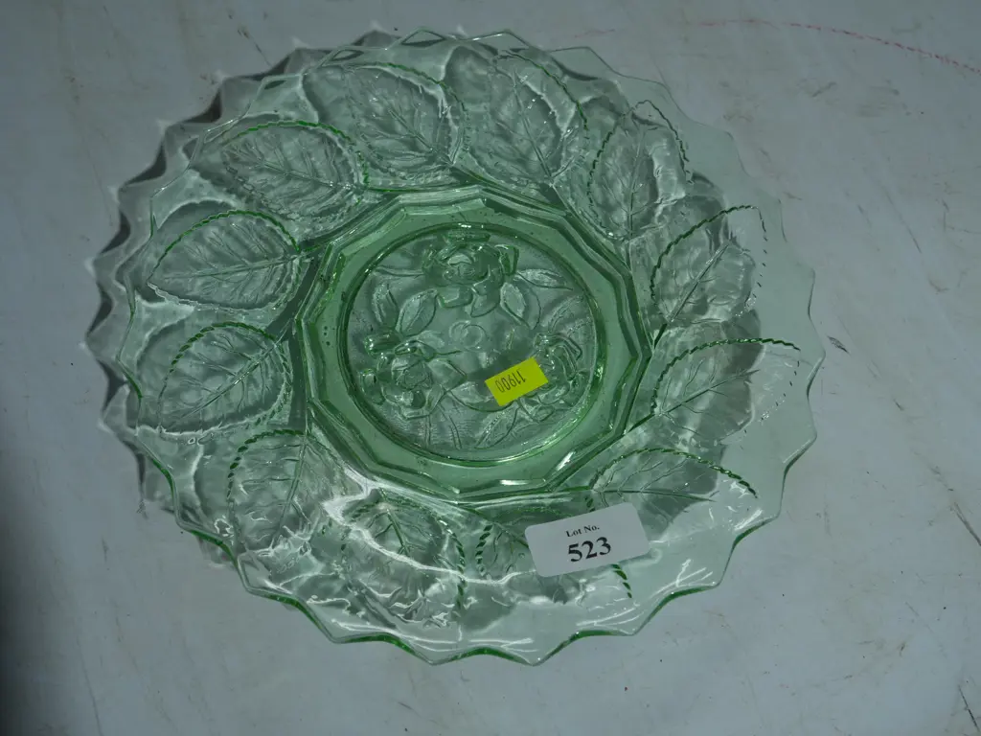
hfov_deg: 42.9
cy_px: 368
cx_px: 490
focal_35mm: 44
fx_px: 1247
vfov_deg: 32.9
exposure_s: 1/60
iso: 250
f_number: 4.7
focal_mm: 22
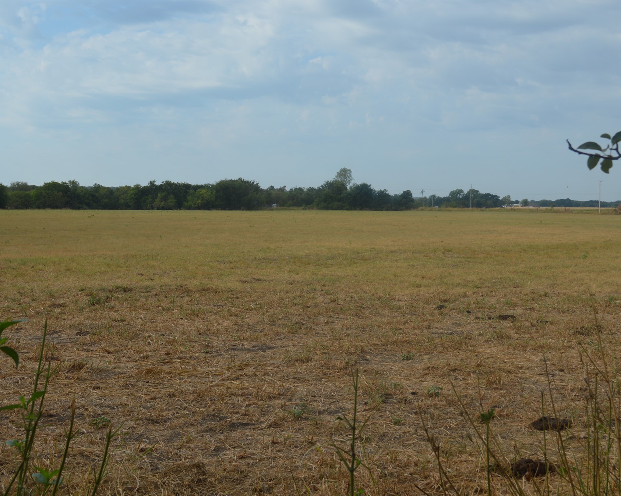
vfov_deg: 29.7
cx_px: 334
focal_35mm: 51
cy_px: 247
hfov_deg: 36.6
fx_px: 937
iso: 100
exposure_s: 1/250
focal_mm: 30
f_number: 8
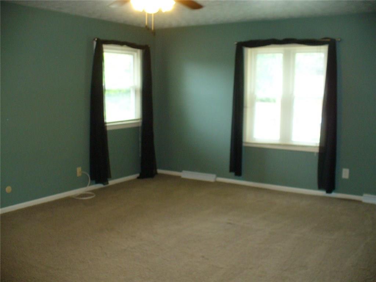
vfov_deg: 38.7
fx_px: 402
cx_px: 188
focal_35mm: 37
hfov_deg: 50.1
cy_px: 141
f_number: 2.8
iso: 300
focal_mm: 6.1
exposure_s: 1/60
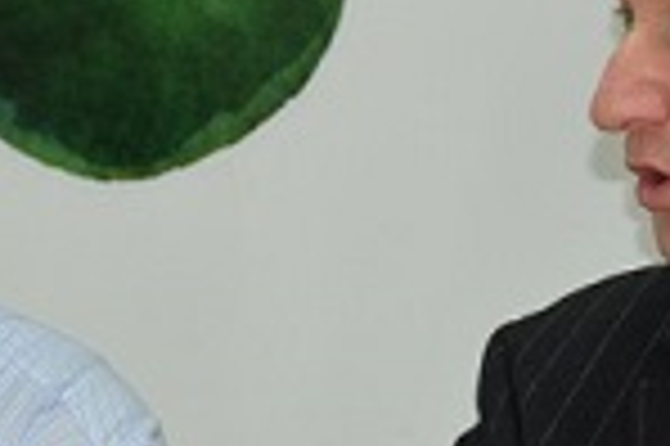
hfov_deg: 7.7
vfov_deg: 5.1
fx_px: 4963
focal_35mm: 267
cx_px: 445
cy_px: 309
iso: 720
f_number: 4.8
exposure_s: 1/60
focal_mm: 45
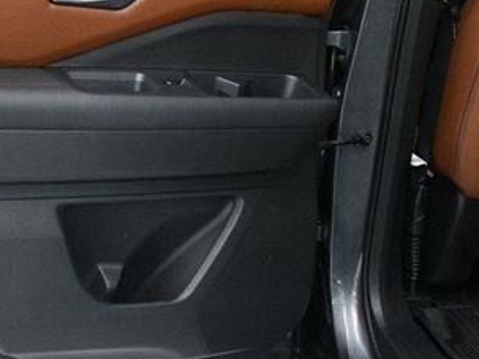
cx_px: 93
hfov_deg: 28.3
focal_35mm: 67
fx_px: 927
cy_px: 120
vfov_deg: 21.8
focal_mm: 22
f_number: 3.5
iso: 3200
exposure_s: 1/80
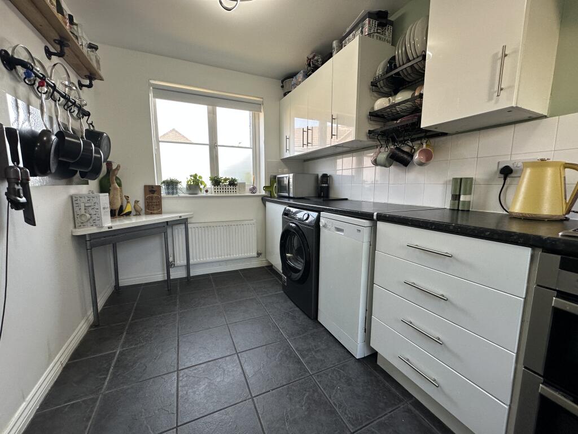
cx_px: 289
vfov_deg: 85.7
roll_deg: -0.8
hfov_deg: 102.1
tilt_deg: -7.8
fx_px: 234
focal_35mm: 14
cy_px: 217
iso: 125
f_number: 2.2
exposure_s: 1/100
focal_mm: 2.22
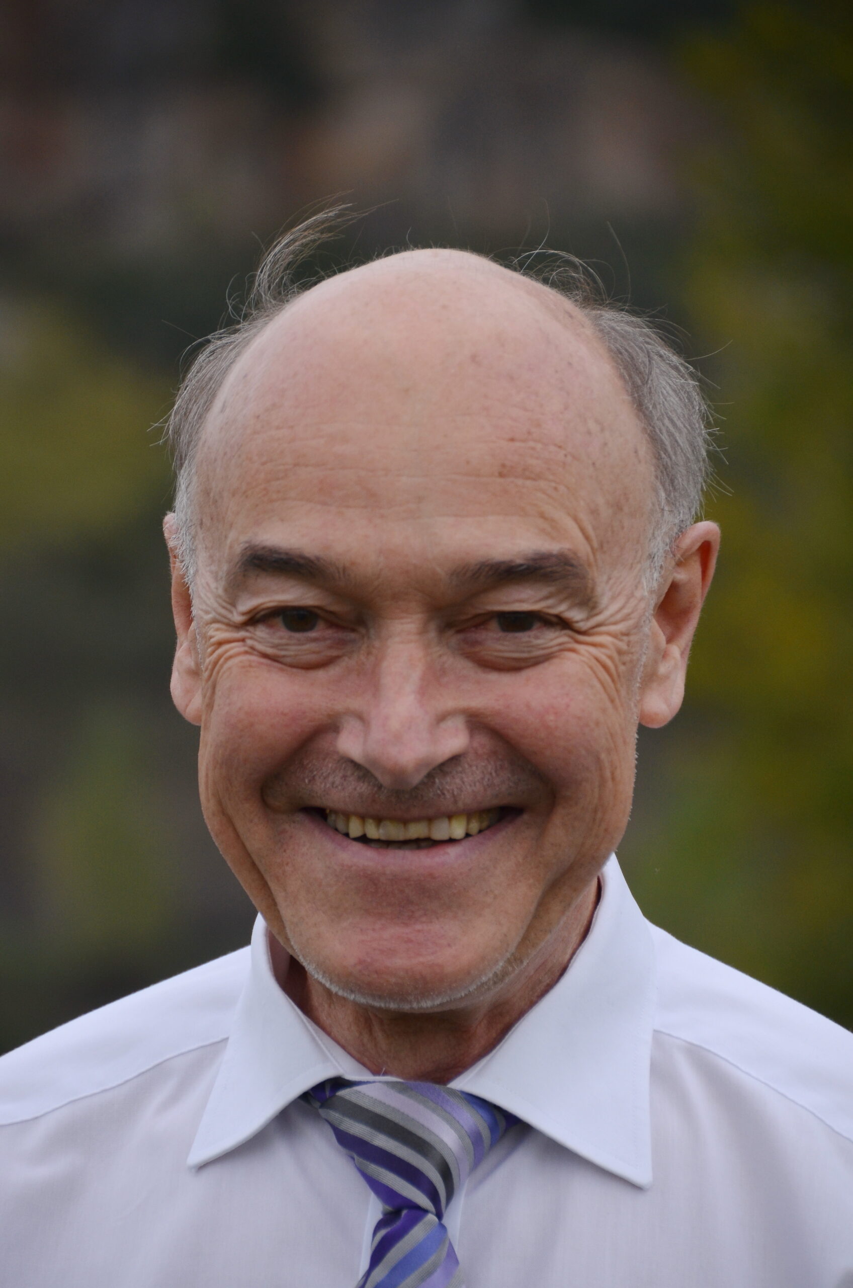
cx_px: 426
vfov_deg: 7.4
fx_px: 9905
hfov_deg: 4.9
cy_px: 644
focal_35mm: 278
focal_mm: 185
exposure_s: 1/500
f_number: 6.3
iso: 400
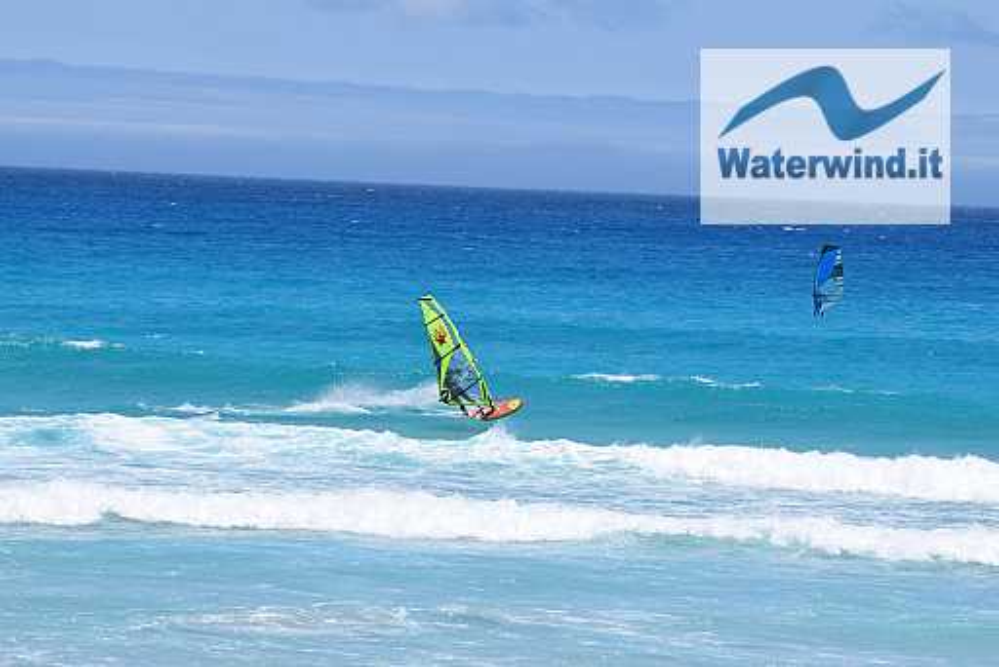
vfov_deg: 5.9
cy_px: 334
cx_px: 500
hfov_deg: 8.8
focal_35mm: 232
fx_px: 6455
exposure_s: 1/1000
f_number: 8
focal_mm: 155
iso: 200
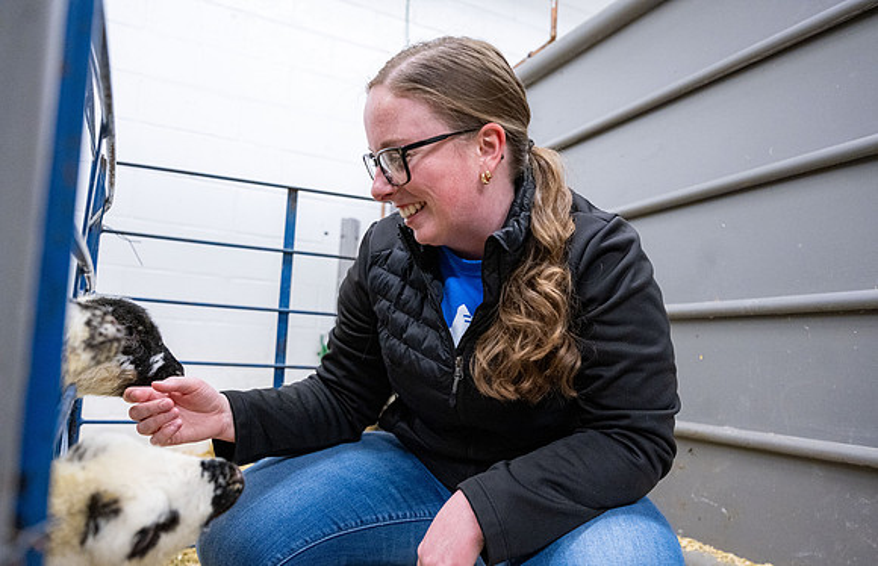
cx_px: 457
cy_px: 304
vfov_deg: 49.8
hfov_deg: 71.6
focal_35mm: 25
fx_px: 609
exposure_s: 1/250
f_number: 3.5
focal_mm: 24
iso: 2500
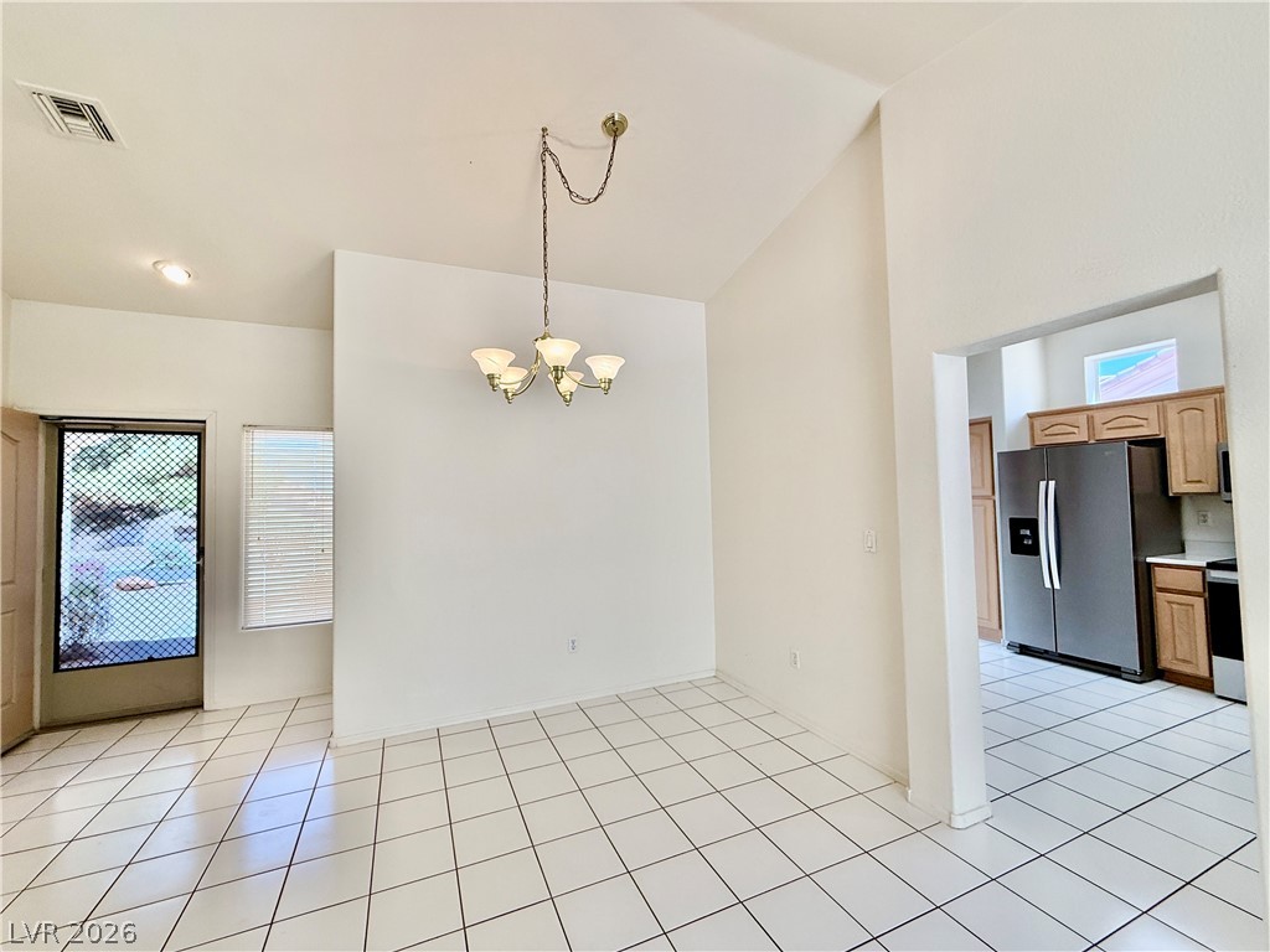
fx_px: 514
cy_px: 476
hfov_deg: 102.1
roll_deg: +1.4
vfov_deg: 85.7
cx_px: 635
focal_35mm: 14
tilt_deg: +4.2
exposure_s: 1/120
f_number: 2.2
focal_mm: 2.22
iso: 80
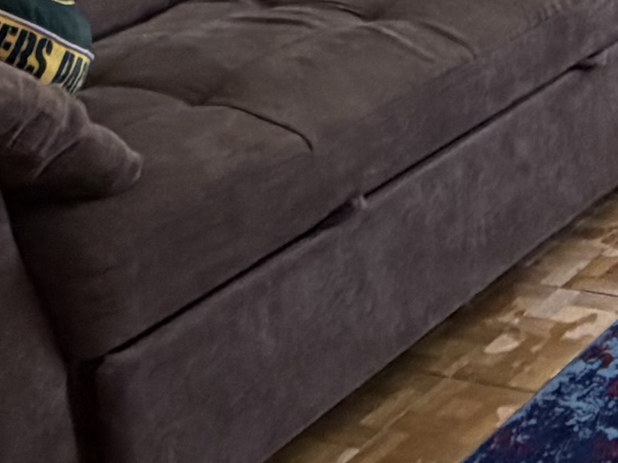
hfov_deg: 16.7
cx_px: 1053
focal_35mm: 101
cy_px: -288
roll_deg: +1.1
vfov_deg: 13.5
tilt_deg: -9.0
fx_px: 1803
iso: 200
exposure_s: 1/120
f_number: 2.2
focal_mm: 2.22
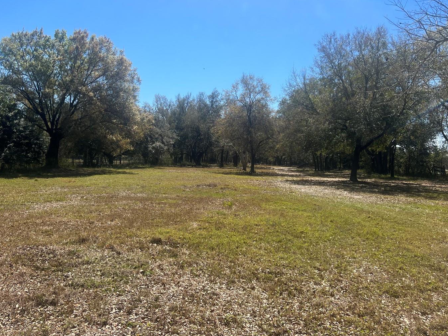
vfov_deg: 45.2
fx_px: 401
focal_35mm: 31
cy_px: 139
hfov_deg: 58.3
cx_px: 213
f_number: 1.5
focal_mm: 5.7
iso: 50
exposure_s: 1/4630
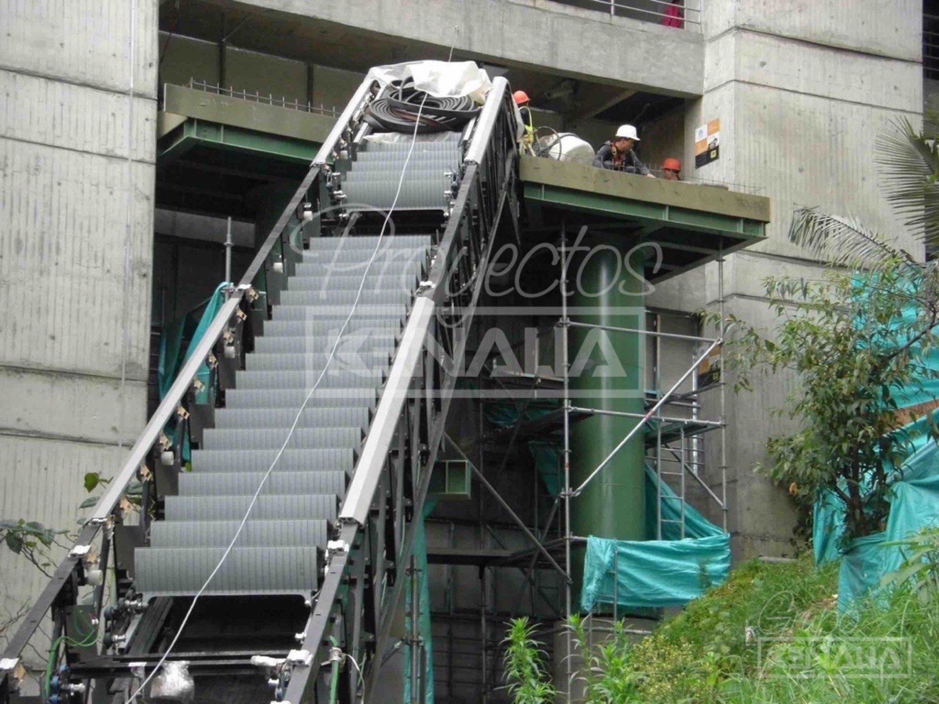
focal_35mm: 89
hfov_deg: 22.0
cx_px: 470
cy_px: 352
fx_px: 2414
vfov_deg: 16.6
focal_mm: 14.7
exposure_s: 1/125
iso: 200
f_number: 4.1
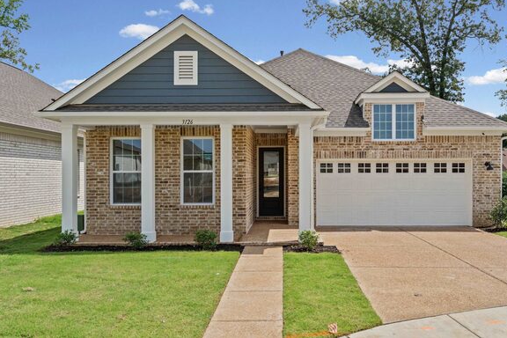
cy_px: 151
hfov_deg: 61.8
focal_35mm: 30
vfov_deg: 43.5
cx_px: 281
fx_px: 422
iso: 800
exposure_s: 1/750
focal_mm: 27
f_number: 9.5
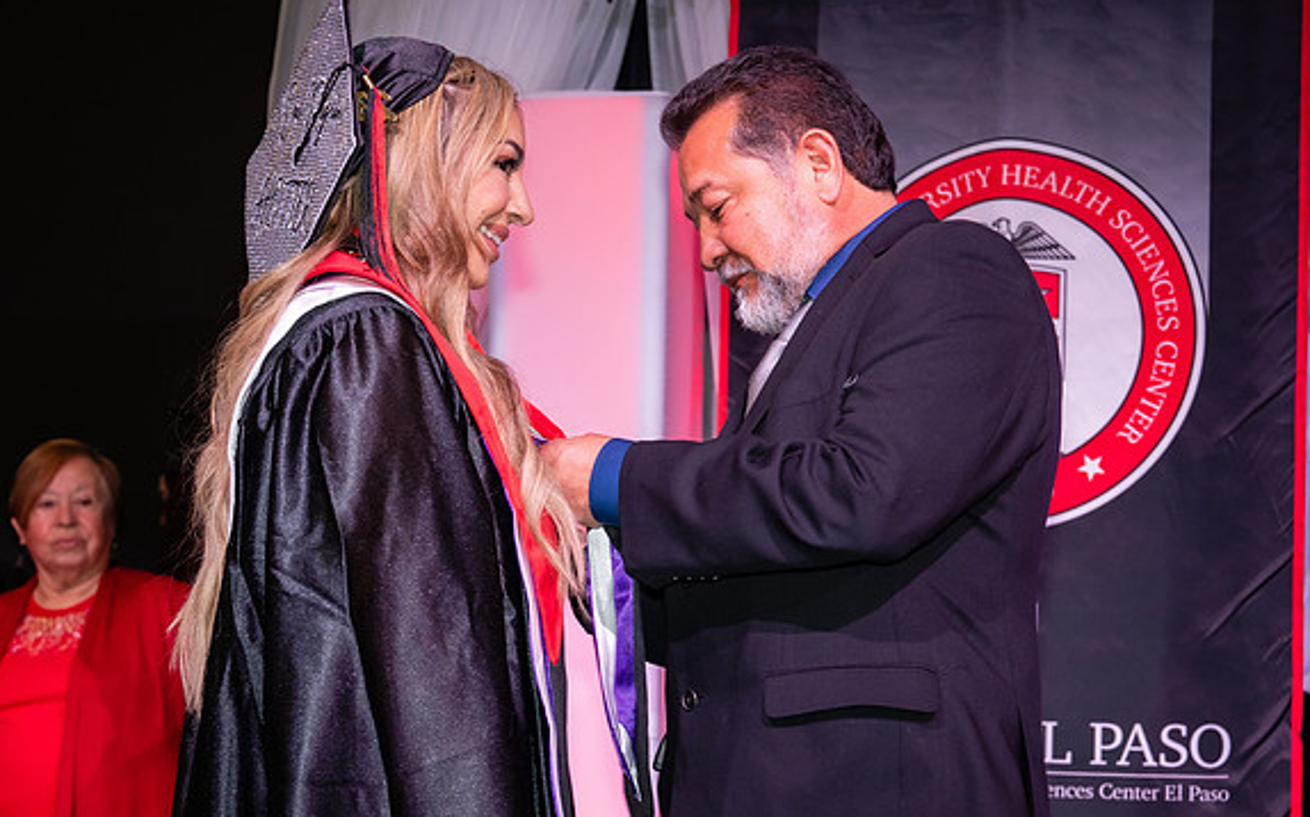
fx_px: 3497
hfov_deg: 21.2
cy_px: 478
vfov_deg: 13.3
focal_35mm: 98
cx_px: 660
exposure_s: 1/160
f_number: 5.6
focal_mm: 70
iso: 1000
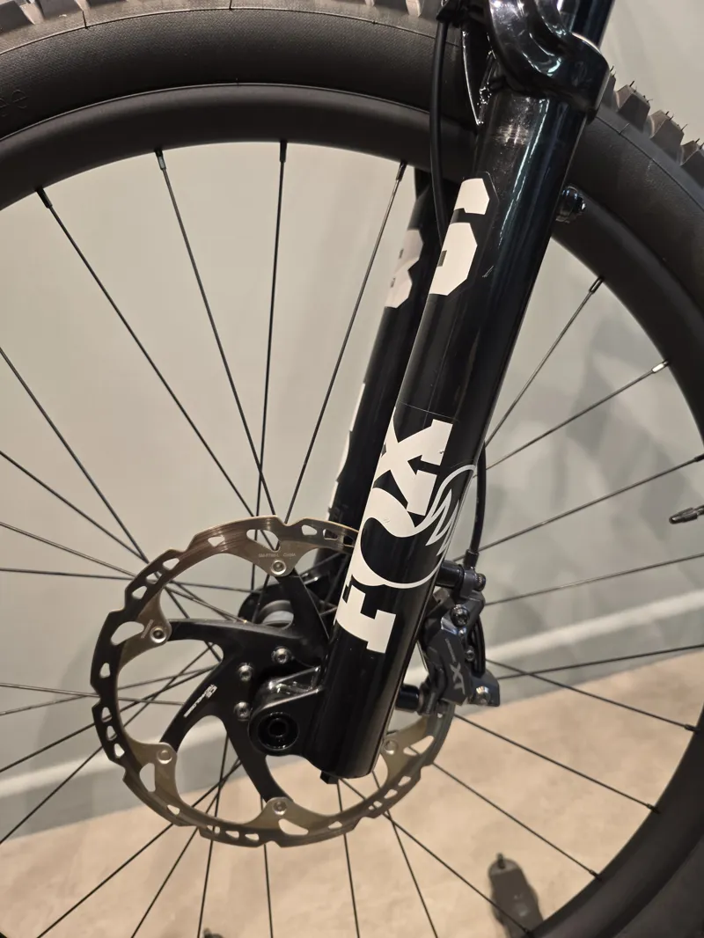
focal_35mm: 23
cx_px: 352
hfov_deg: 58.9
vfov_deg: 73.9
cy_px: 469
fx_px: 623
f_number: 1.7
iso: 160
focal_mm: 6.3
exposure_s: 1/50
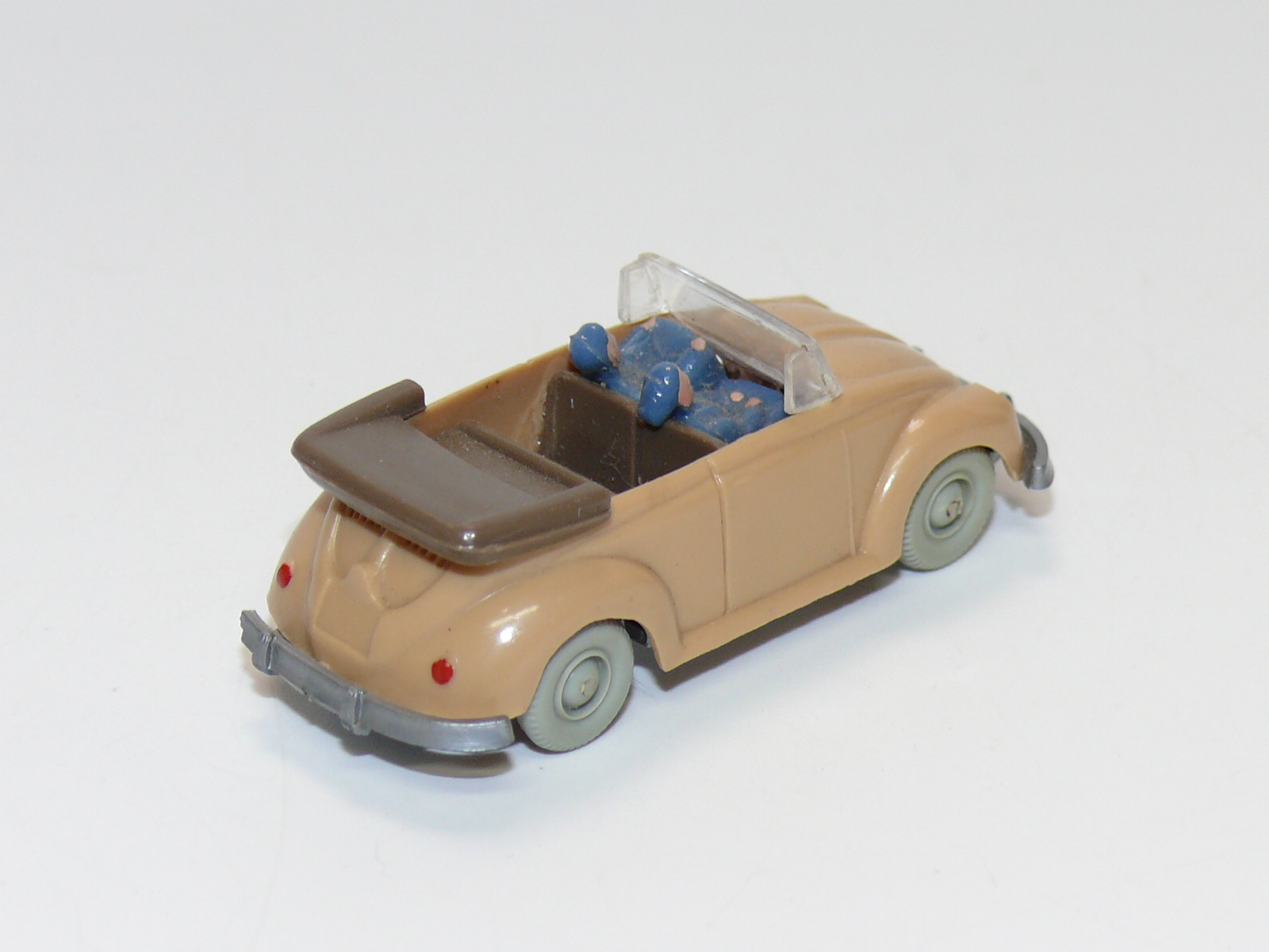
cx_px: 634
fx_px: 5352
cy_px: 476
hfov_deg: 13.5
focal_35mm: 146
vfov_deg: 10.2
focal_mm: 17.3
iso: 100
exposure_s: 1/30
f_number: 4
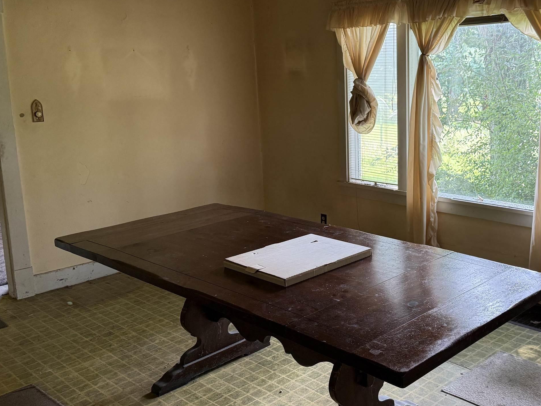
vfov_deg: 36.8
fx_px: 610
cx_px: 369
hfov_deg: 46.9
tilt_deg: -8.8
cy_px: 180
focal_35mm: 39
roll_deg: +0.4
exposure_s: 1/121
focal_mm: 6.76
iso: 200
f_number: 1.78
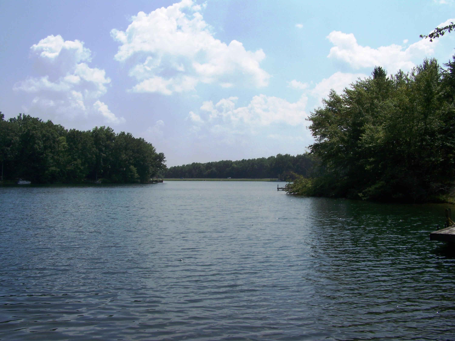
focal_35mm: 38
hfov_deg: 49.0
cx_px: 228
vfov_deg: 37.7
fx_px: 499
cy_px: 170
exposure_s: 1/500
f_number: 5.6
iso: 64
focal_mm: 6.3
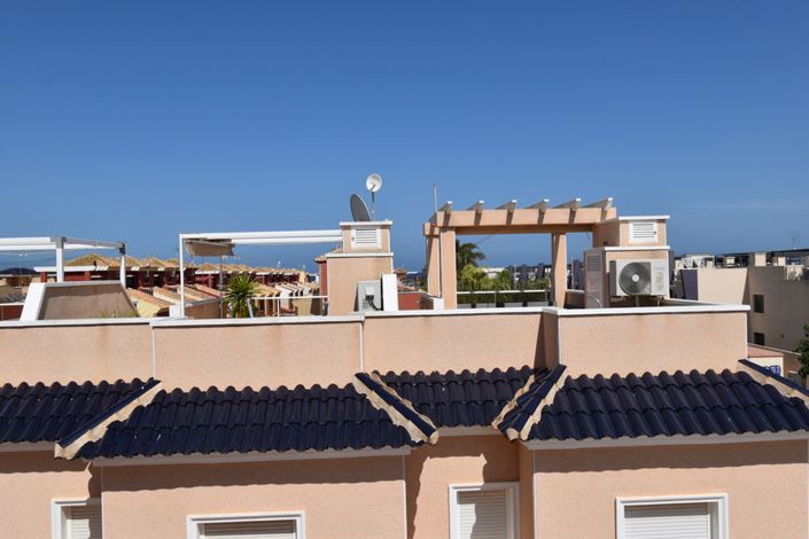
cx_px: 404
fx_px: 674
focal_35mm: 30
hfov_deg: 61.9
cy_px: 270
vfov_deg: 43.6
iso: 100
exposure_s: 1/400
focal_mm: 20
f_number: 10
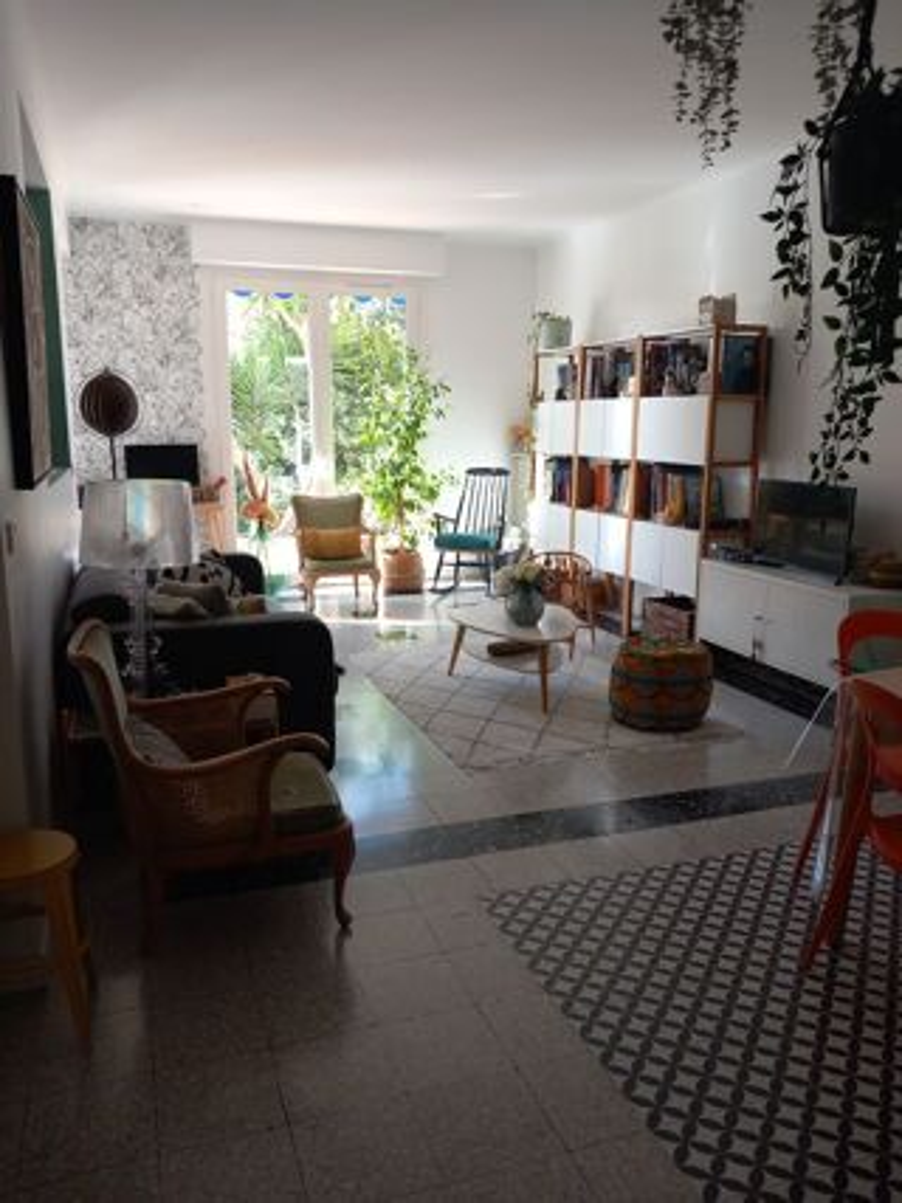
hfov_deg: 51.3
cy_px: 602
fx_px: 939
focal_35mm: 27
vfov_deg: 65.3
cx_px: 451
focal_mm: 4
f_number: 1.8
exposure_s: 1/50
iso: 64
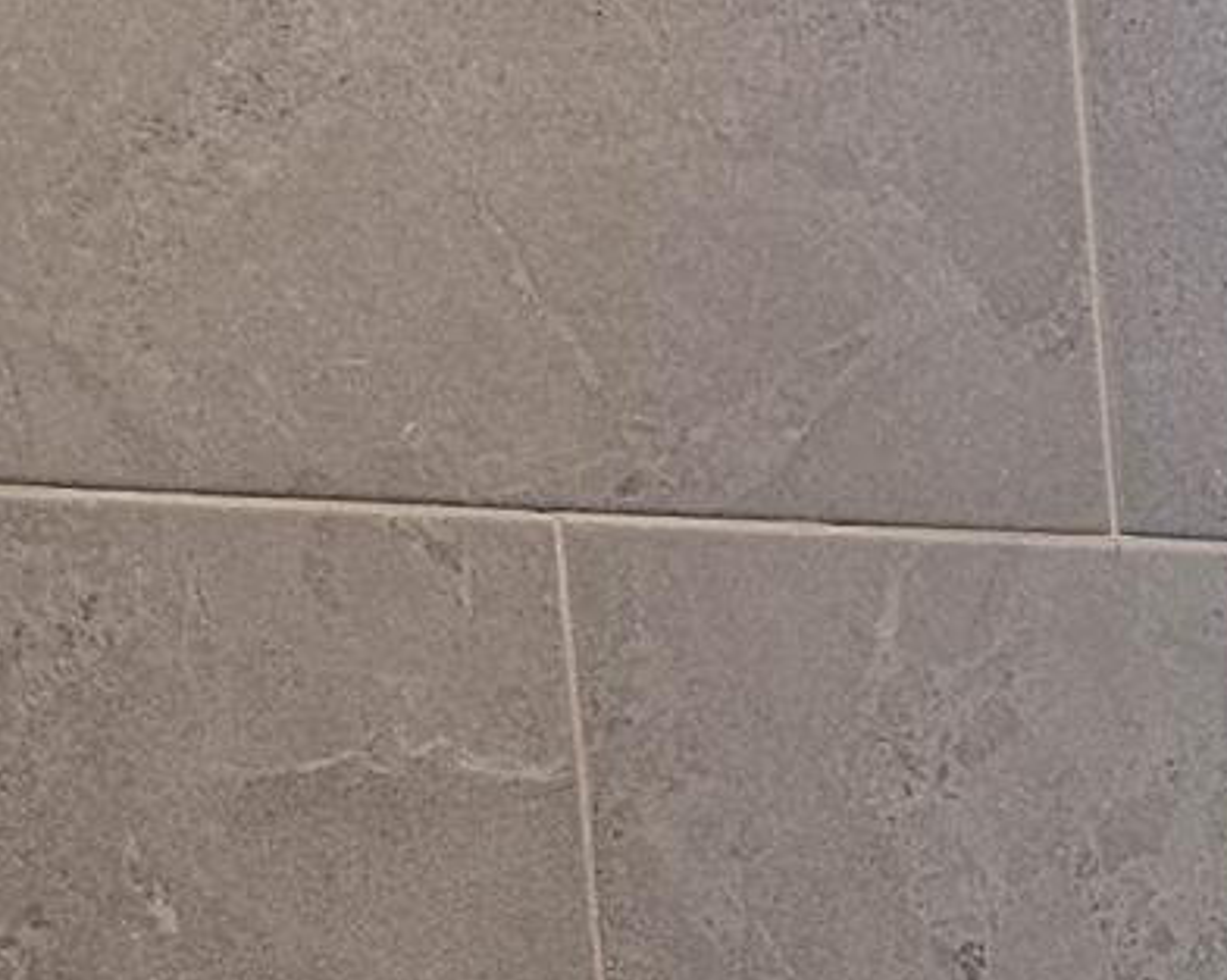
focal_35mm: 172
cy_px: 2113
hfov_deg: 9.9
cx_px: 2914
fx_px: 6241
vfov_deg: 8.4
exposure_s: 1/120
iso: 100
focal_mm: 6.3
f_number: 1.7
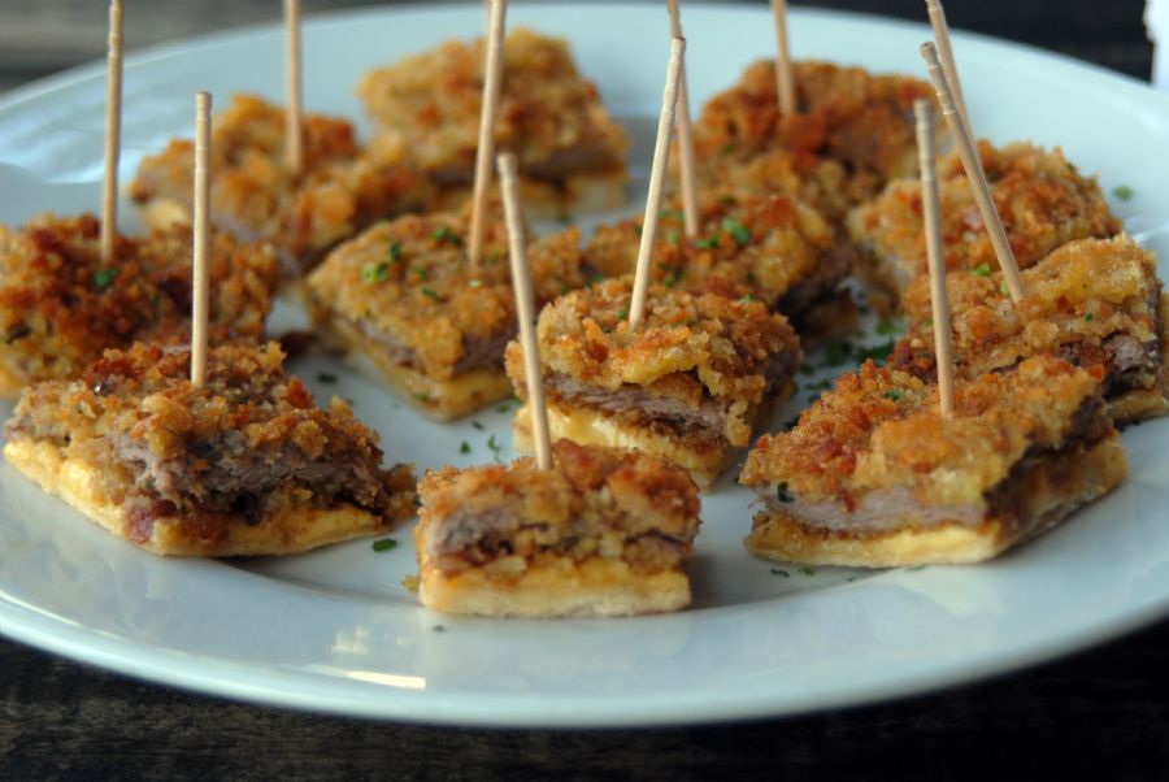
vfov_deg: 13.1
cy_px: 391
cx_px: 584
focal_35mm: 105
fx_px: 3413
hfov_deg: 19.4
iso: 100
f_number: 4.5
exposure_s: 1/40
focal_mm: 70
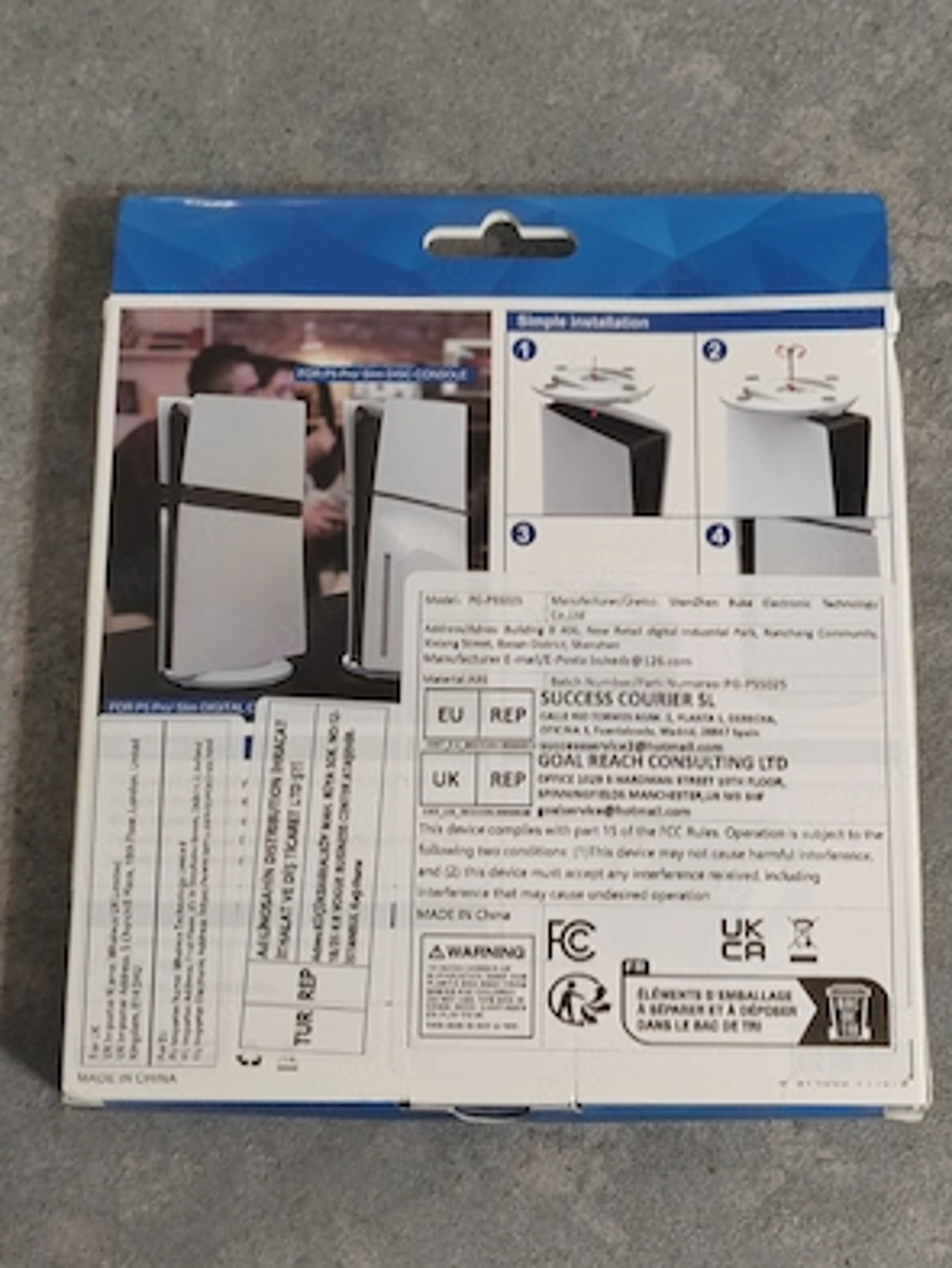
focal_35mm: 55
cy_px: 629
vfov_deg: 34.9
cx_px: 481
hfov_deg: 26.6
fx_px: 2016
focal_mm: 5.52
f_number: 1.9
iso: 1000
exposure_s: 1/50
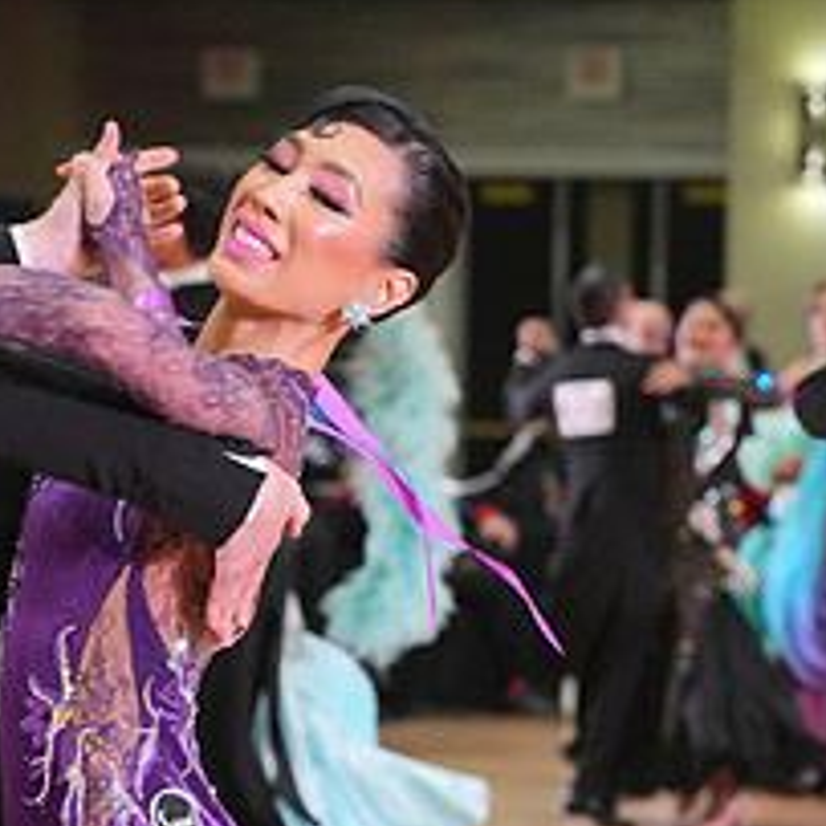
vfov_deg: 5.9
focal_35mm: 294
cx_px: 254
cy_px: 1029
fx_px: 7937
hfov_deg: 6.0
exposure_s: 1/200
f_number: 5.6
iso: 3200
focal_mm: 121
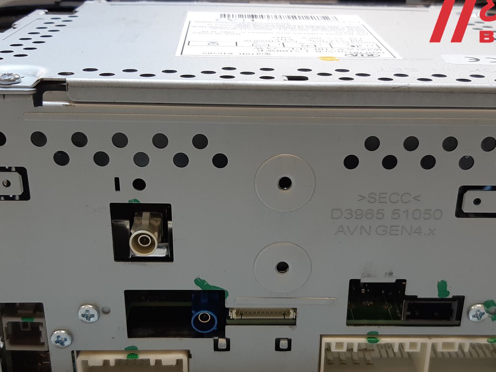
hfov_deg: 46.7
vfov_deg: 35.4
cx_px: 277
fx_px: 573
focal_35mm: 40
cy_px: 266
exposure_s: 1/50
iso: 50
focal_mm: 3.93
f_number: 1.7
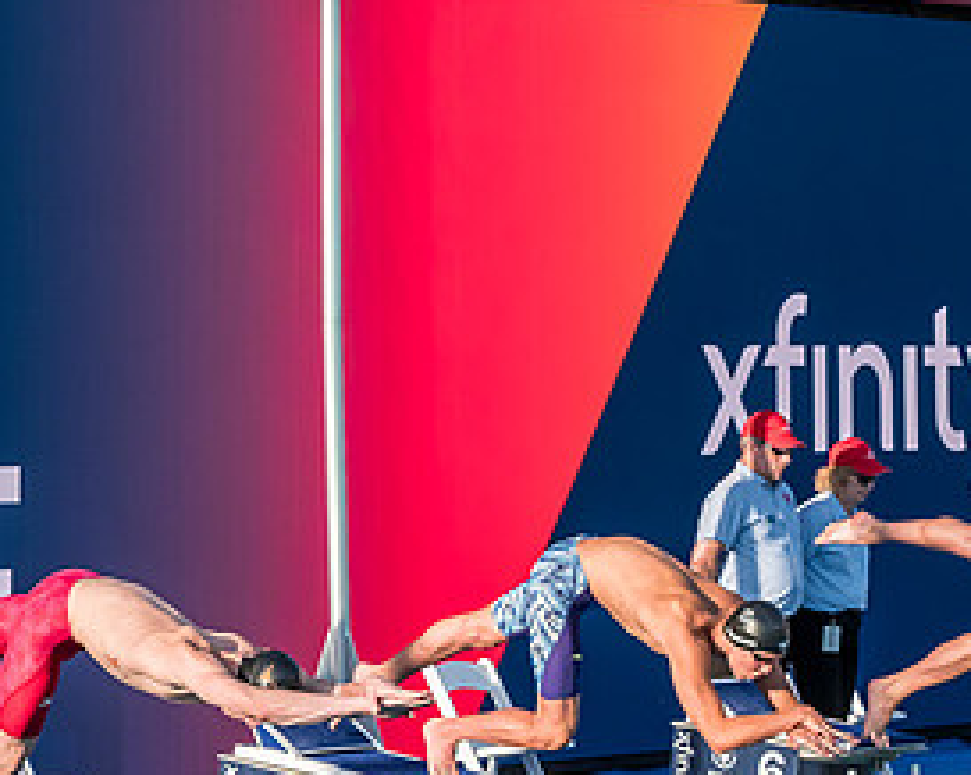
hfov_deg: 9.7
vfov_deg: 7.7
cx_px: 107
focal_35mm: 199
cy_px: 709
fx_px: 5715
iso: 640
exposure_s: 1/1250
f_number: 5.6
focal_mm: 48
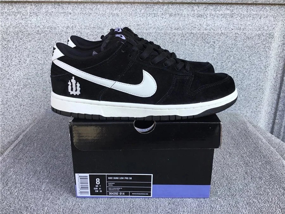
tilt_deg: -20.0
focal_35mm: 31
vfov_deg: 45.4
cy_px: 107
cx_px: 142
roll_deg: +0.1
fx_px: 255
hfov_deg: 58.4
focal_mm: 3.3
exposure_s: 1/221
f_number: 2.4
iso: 25
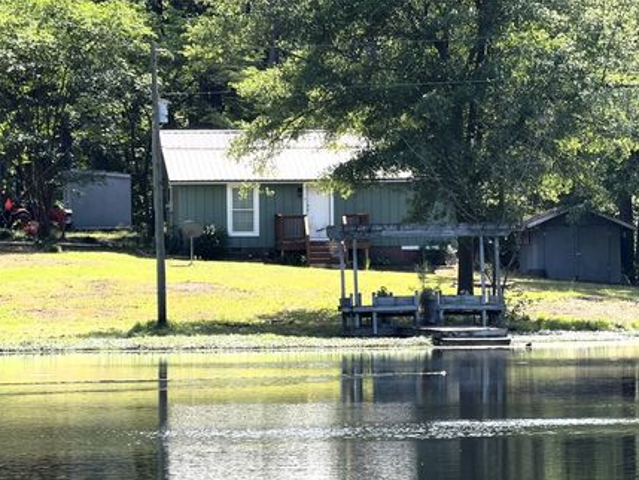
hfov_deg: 7.2
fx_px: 5078
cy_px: 278
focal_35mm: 275
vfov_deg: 5.4
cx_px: 274
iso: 50
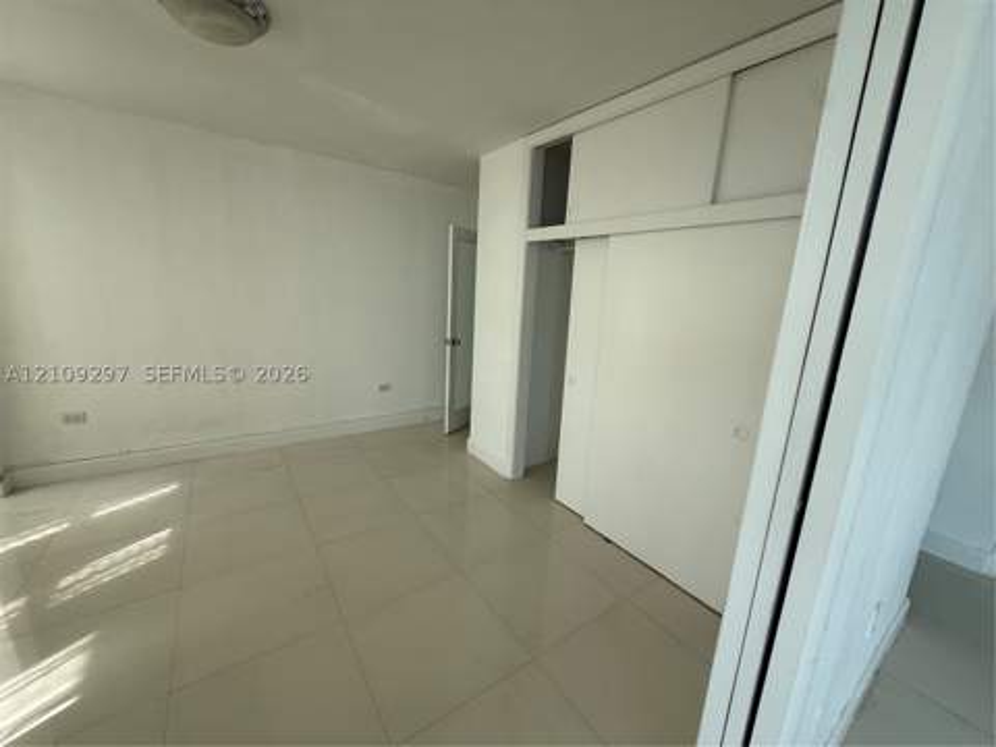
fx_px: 403
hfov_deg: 102.1
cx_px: 498
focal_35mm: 14
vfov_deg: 85.7
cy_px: 374
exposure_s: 1/351
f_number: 2.2
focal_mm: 2.22
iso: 50
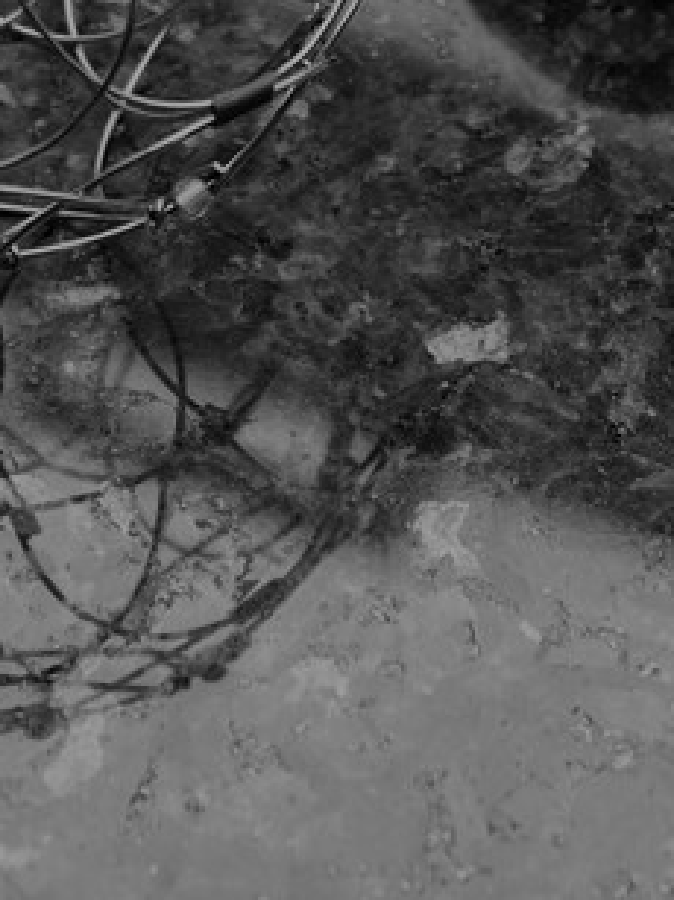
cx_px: 462
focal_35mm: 234
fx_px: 6079
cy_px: -337
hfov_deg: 6.3
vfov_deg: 8.3
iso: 160
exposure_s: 1/110
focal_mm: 48.4
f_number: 5
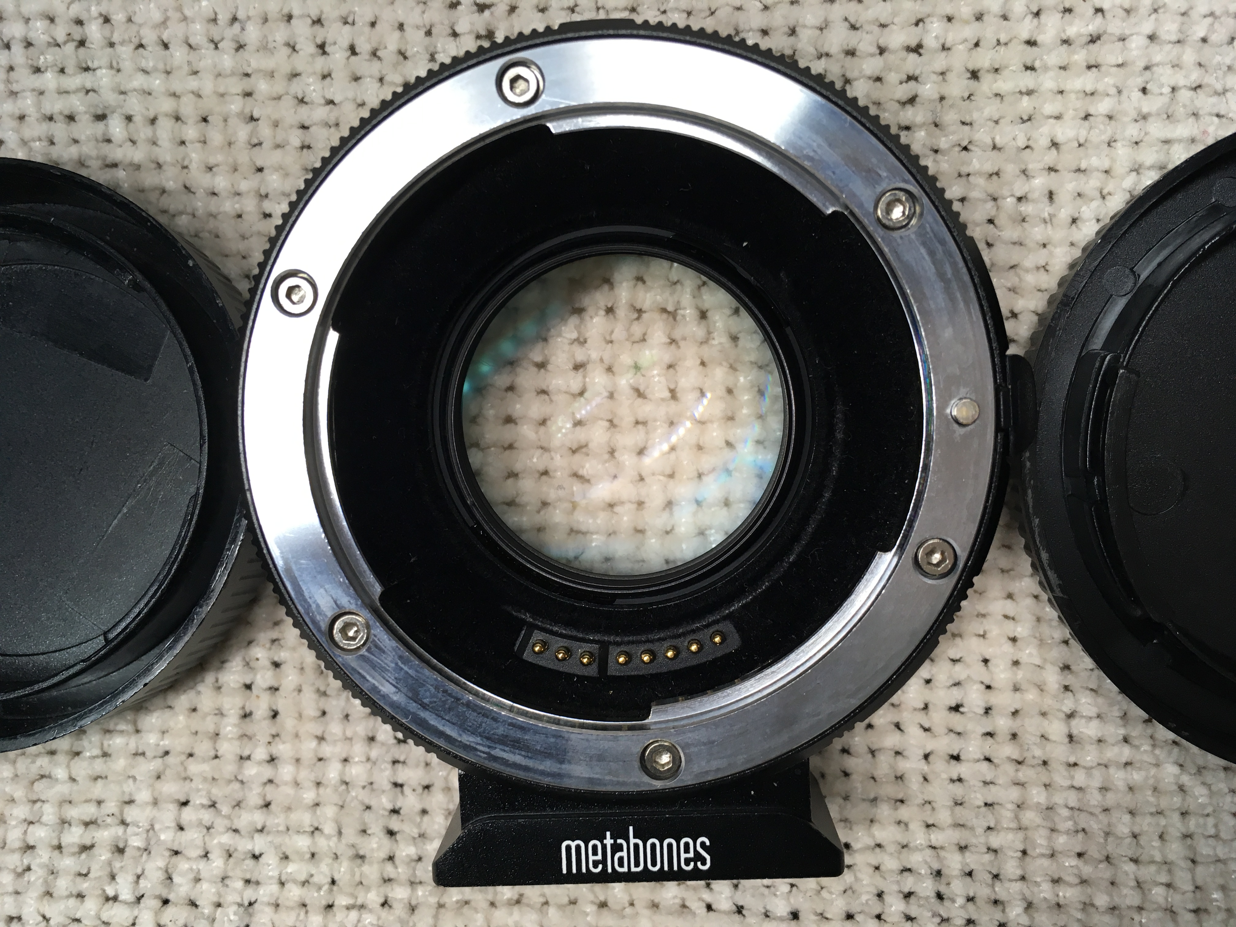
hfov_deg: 61.7
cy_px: 464
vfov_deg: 48.2
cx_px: 618
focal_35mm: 29
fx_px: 1035
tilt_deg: -66.9
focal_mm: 4.15
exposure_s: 1/33
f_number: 2.2
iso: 25
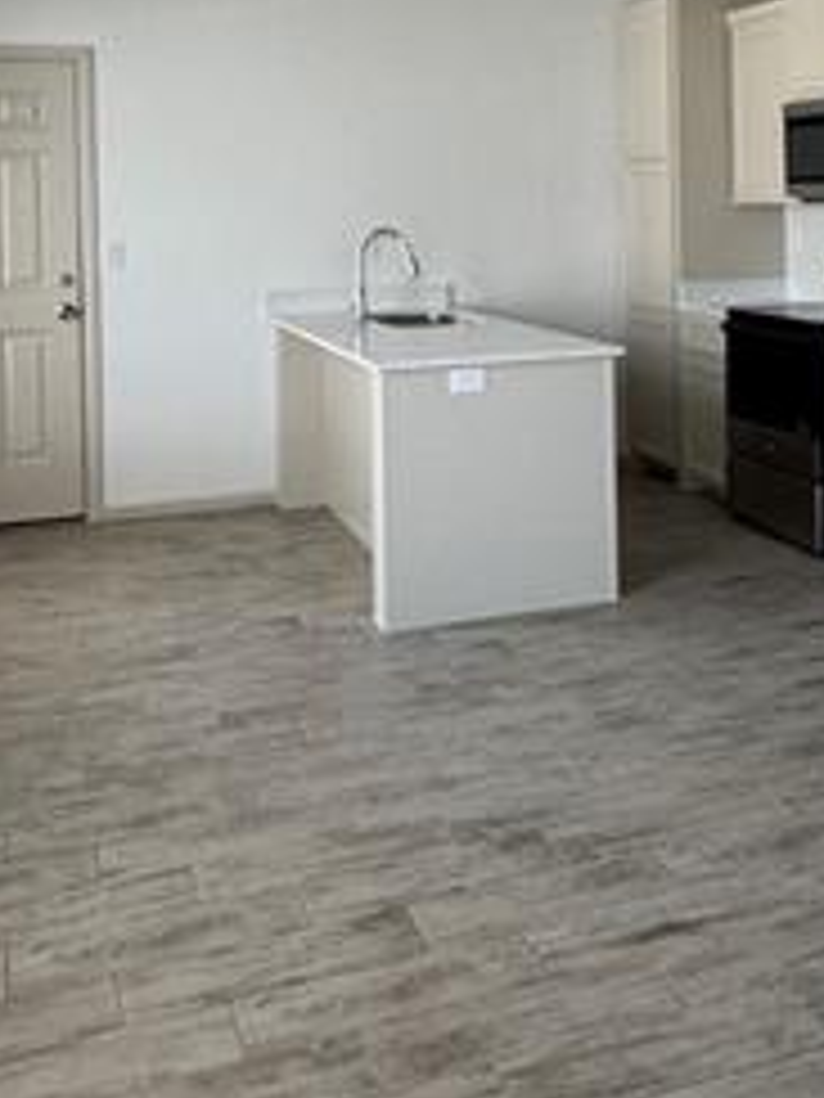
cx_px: 594
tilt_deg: -0.7
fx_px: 1397
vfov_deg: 40.7
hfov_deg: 32.4
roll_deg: +2.0
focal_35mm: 44
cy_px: 180
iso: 125
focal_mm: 2.22
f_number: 2.2
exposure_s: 1/99
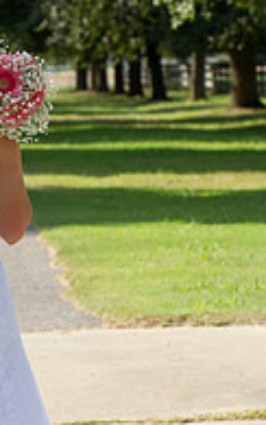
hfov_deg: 4.3
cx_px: -36
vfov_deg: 6.9
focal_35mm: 305
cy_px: 373
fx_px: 3535
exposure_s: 1/250
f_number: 7.1
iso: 250
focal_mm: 130
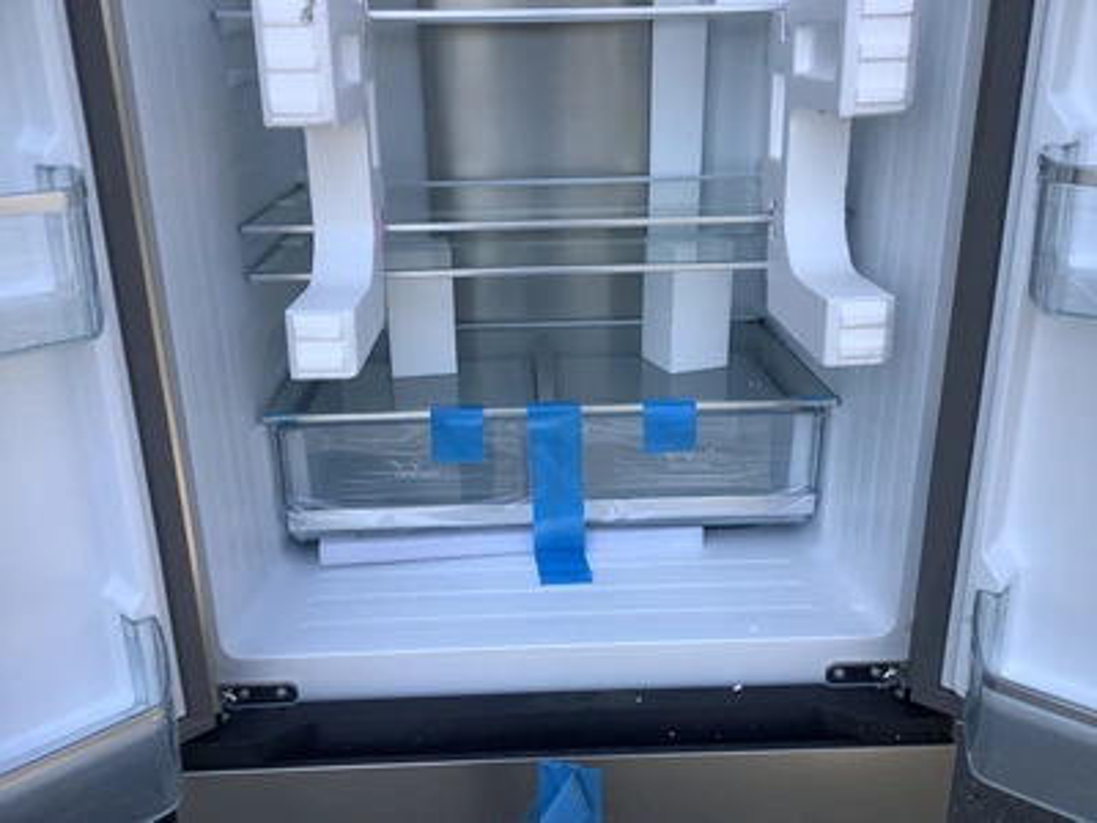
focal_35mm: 31
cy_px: 412
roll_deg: -1.5
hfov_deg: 58.4
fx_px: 982
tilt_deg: -23.7
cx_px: 548
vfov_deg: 45.4
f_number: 2.4
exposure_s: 1/578
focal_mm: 3.3
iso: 25
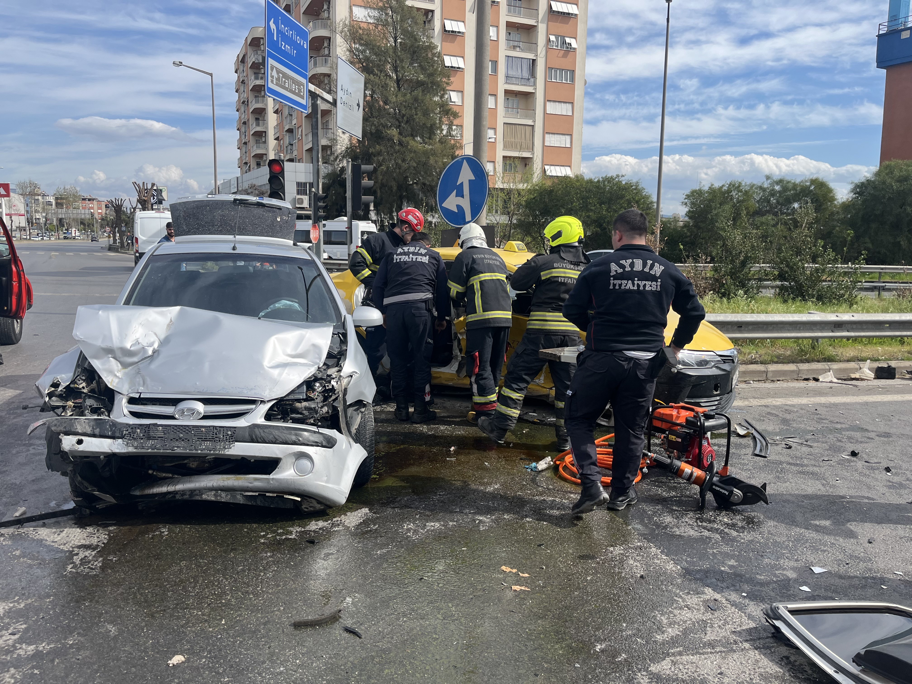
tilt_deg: -6.6
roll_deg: +0.3
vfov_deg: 53.1
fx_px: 685
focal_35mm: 26
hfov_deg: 67.3
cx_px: 456
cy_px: 342
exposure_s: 1/2463
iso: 50
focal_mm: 5.1
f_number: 1.6
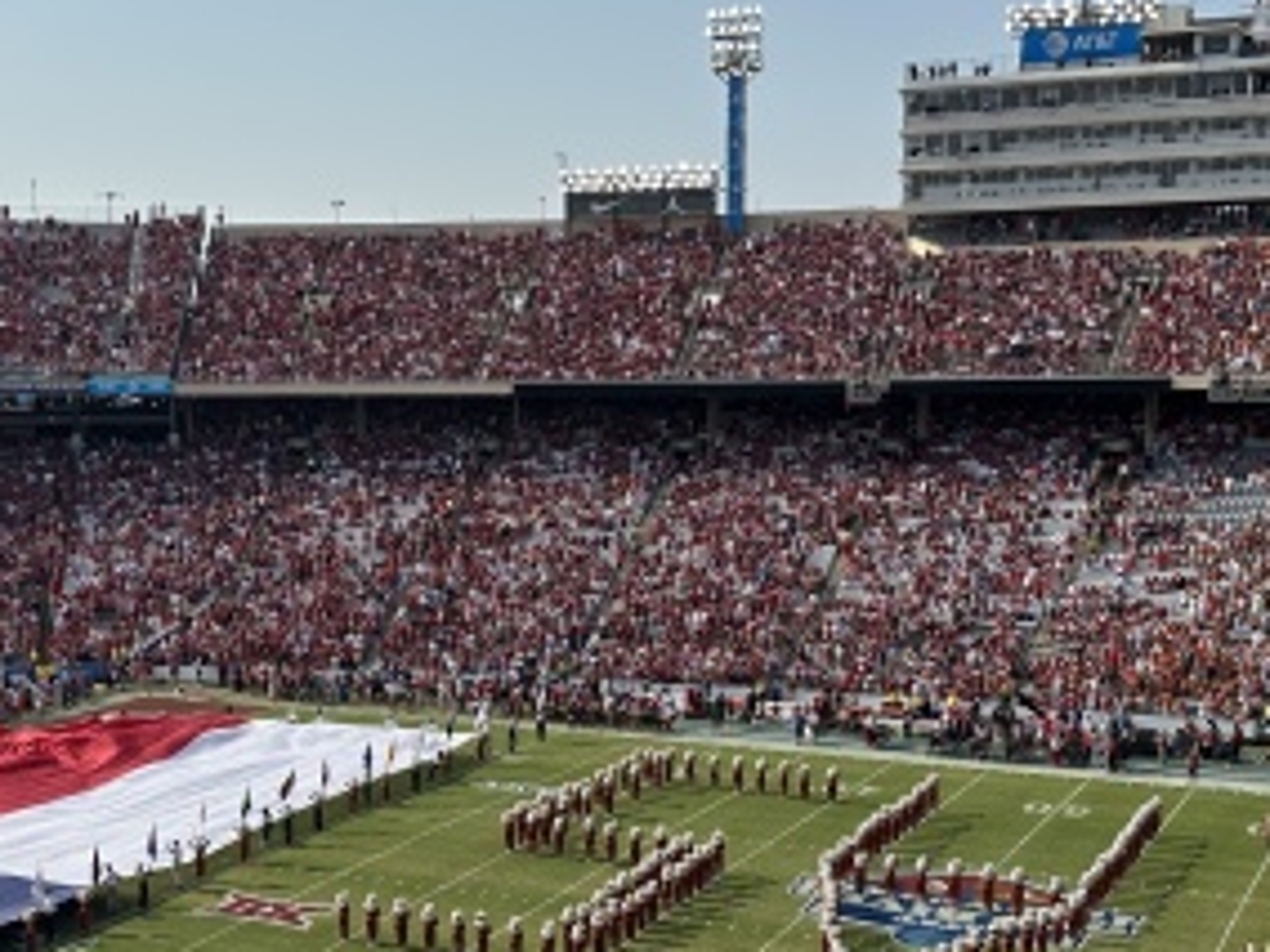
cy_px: 635
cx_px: 528
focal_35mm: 54
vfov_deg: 26.9
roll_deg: -0.1
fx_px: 1981
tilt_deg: -9.3
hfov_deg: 35.5
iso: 80
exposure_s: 1/5263
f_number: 1.78
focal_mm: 6.86
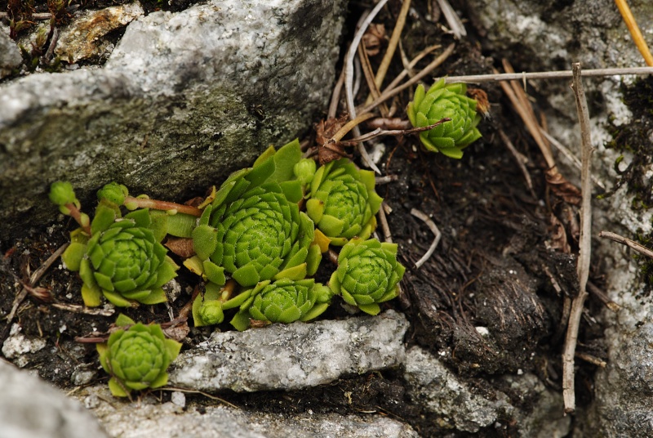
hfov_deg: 16.0
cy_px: 219
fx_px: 2316
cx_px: 326
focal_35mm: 128
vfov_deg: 10.8
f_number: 8
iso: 100
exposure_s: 1/40
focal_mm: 85
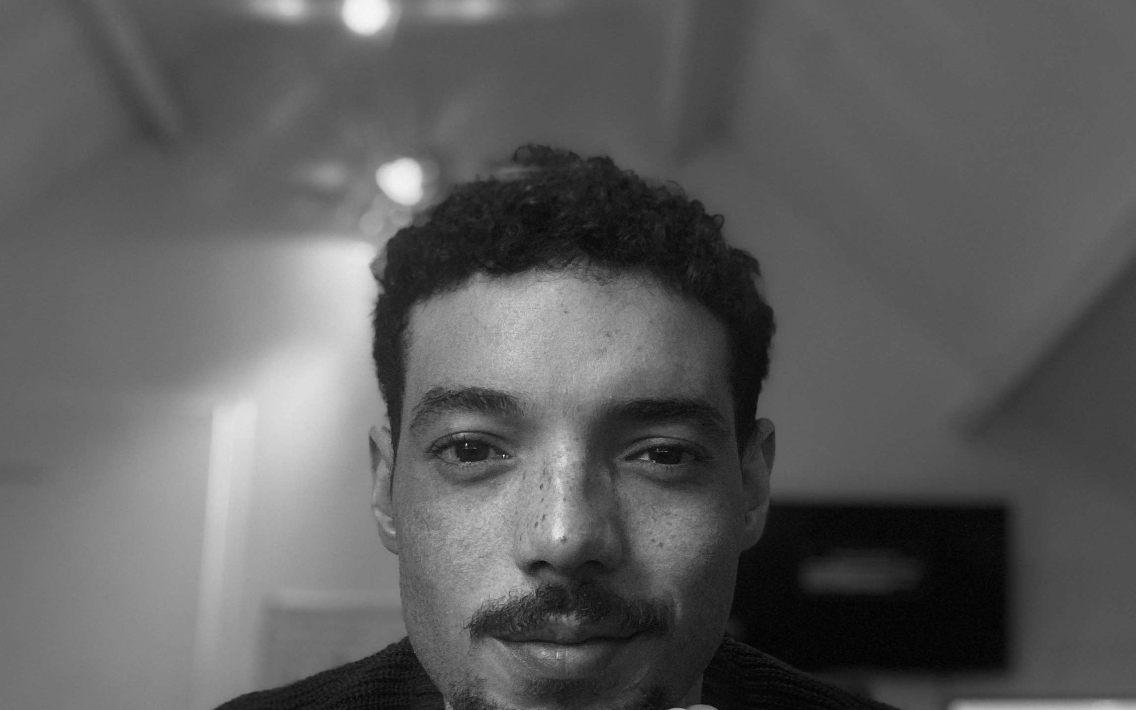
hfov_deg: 46.2
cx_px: 575
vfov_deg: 29.3
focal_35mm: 43
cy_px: 555
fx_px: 1331
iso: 160
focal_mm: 2.71
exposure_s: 1/50
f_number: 2.2
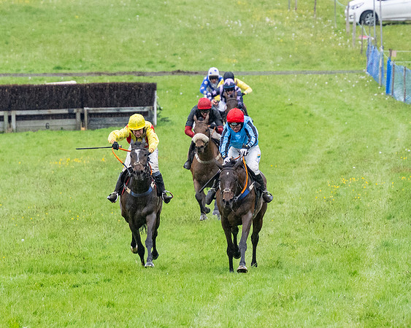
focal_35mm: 583
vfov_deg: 2.7
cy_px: 181
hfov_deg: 3.3
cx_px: 169
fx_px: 7089
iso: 1000
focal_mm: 185
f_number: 4
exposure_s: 1/1250
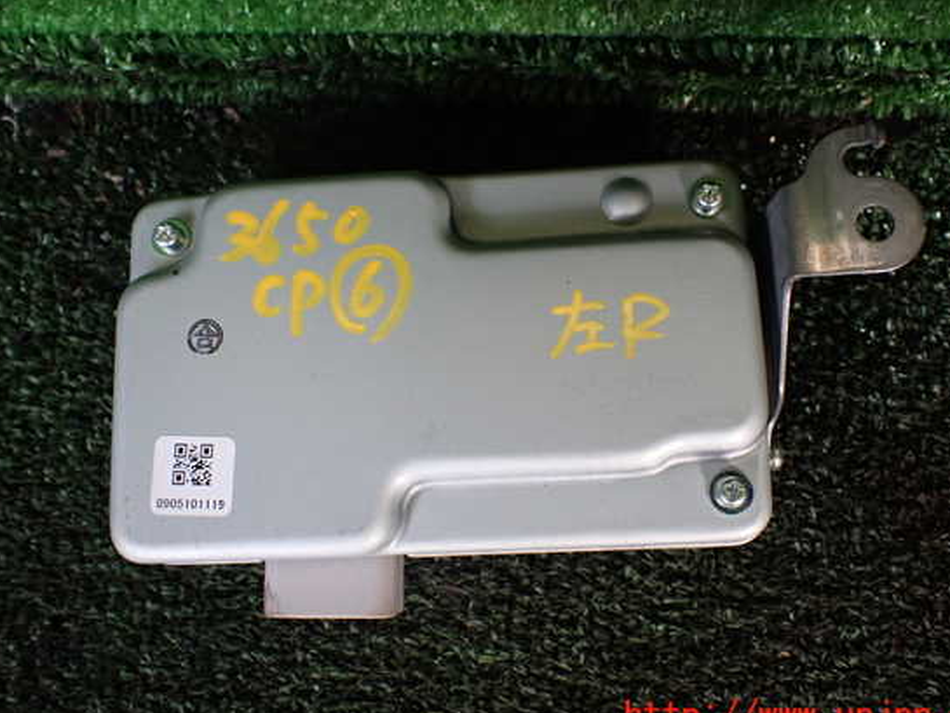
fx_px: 906
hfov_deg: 55.3
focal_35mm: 33
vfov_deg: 43.0
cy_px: 347
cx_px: 495
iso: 200
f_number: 2.3
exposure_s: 1/125
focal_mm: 5.4
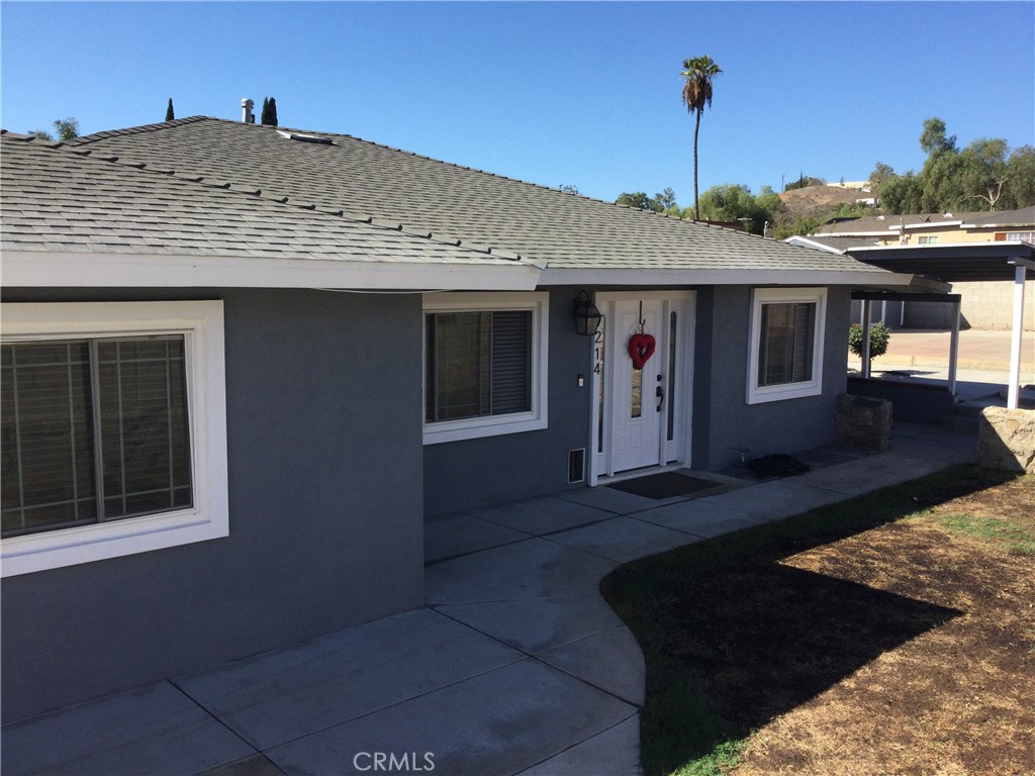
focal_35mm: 31
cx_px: 518
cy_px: 388
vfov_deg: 45.4
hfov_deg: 58.4
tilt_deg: -8.7
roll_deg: -1.7
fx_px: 927
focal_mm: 3.3
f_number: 2.4
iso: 25
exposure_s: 1/840
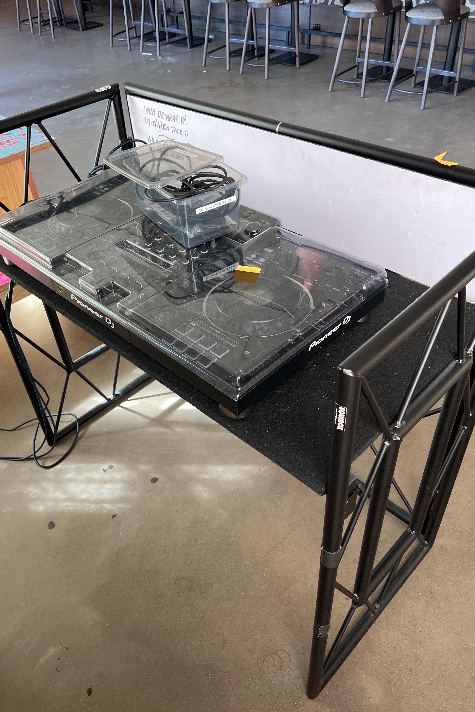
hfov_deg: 46.4
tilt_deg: -40.5
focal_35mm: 28
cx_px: 221
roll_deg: +5.1
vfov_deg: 65.5
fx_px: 554
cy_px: 359
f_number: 1.5
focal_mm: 5.7
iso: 125
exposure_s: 1/73
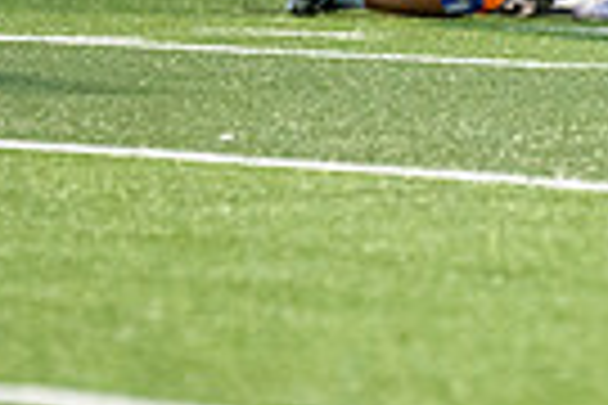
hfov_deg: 1.9
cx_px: 734
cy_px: -272
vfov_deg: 1.3
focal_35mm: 1077
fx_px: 18188
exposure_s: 1/800
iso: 5600
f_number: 2.8
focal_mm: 250
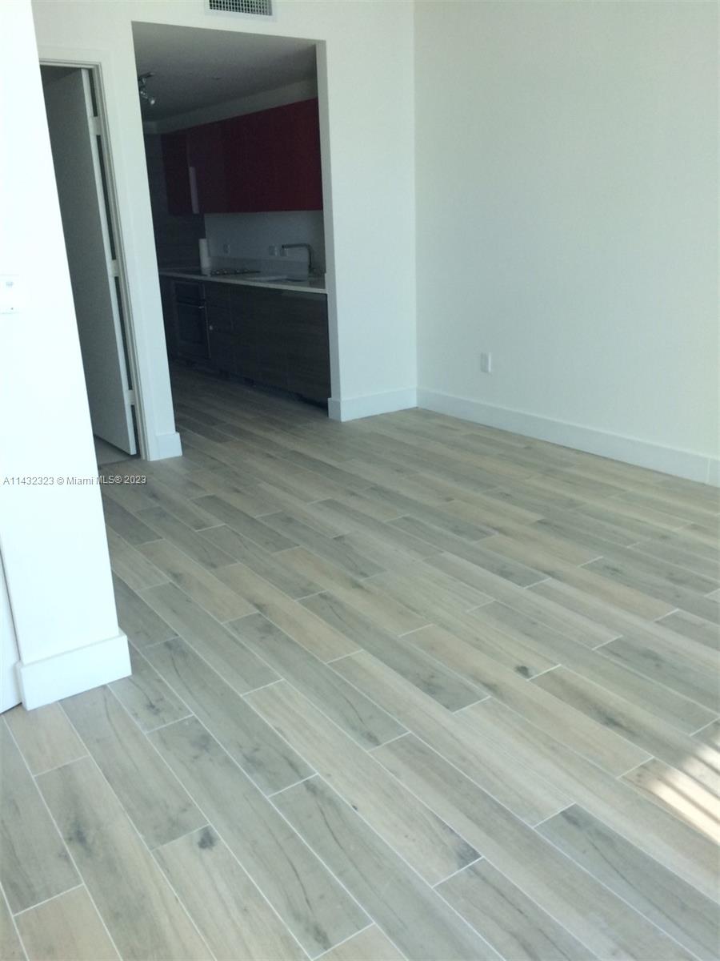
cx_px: 360
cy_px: 480
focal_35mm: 29
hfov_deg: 48.2
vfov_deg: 61.7
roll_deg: +4.5
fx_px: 804
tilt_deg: -18.6
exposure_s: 1/30
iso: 40
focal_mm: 4.15
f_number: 2.2
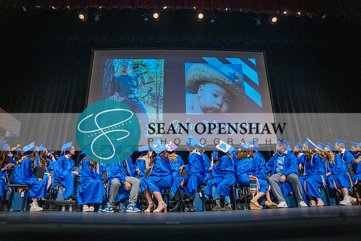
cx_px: 180
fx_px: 241
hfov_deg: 73.7
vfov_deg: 53.2
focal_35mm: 24
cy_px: 120
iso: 2500
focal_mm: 24
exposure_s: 1/160
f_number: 2.8
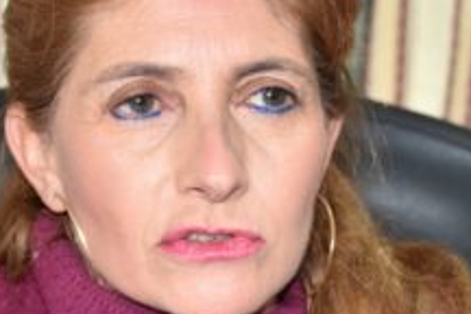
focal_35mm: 181
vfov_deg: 7.5
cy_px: 397
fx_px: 2368
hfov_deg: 11.4
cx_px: 266
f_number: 4.2
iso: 500
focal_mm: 34
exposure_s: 1/60
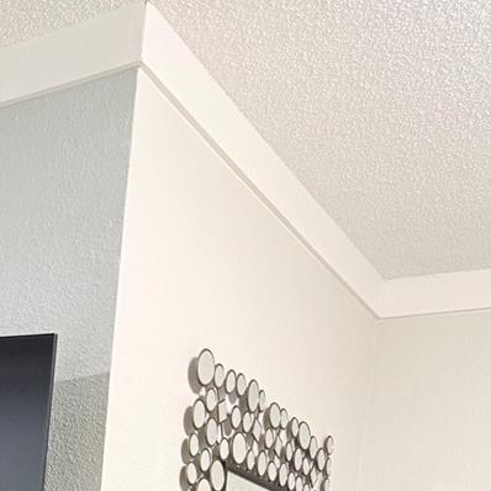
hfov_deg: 26.1
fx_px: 1027
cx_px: 62
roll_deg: -5.1
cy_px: 720
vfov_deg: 22.5
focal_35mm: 64
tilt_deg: -2.7
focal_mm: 6.76
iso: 250
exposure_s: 1/59
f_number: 1.78
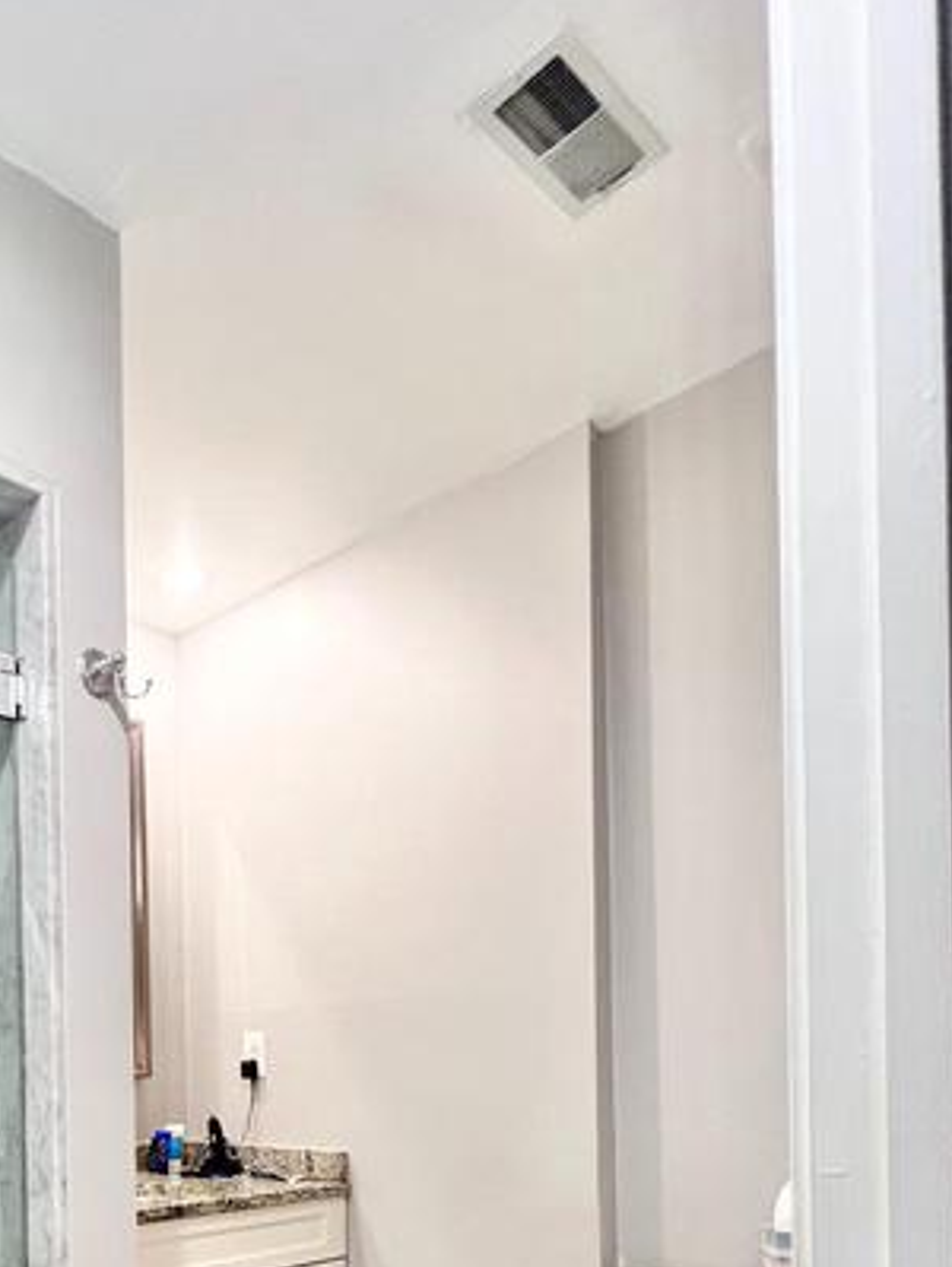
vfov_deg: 61.3
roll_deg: +0.9
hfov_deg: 47.6
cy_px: 1080
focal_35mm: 25
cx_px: 48
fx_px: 915
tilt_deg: +0.4
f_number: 1.8
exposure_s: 1/60
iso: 320
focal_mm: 1.57
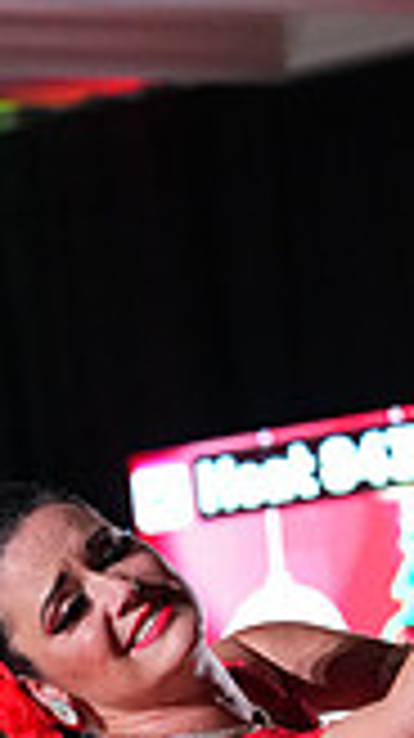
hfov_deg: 3.5
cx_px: 398
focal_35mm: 344
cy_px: 1228
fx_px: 6727
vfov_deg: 6.2
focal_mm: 93
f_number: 5
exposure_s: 1/400
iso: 6400
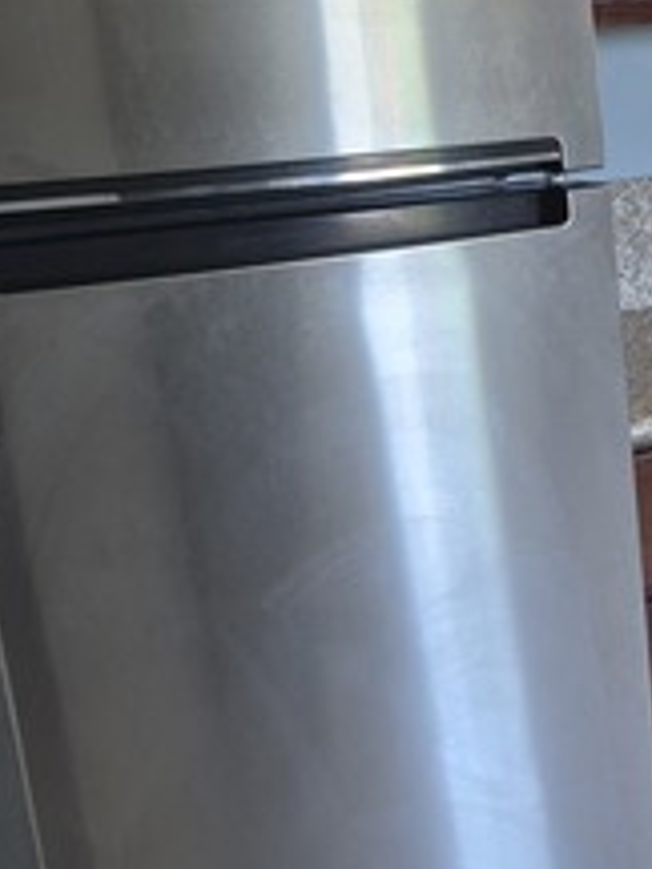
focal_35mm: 71
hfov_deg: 18.4
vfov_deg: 27.4
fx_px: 1783
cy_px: 481
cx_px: 978
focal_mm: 5.4
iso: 125
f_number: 1.8
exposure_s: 1/120
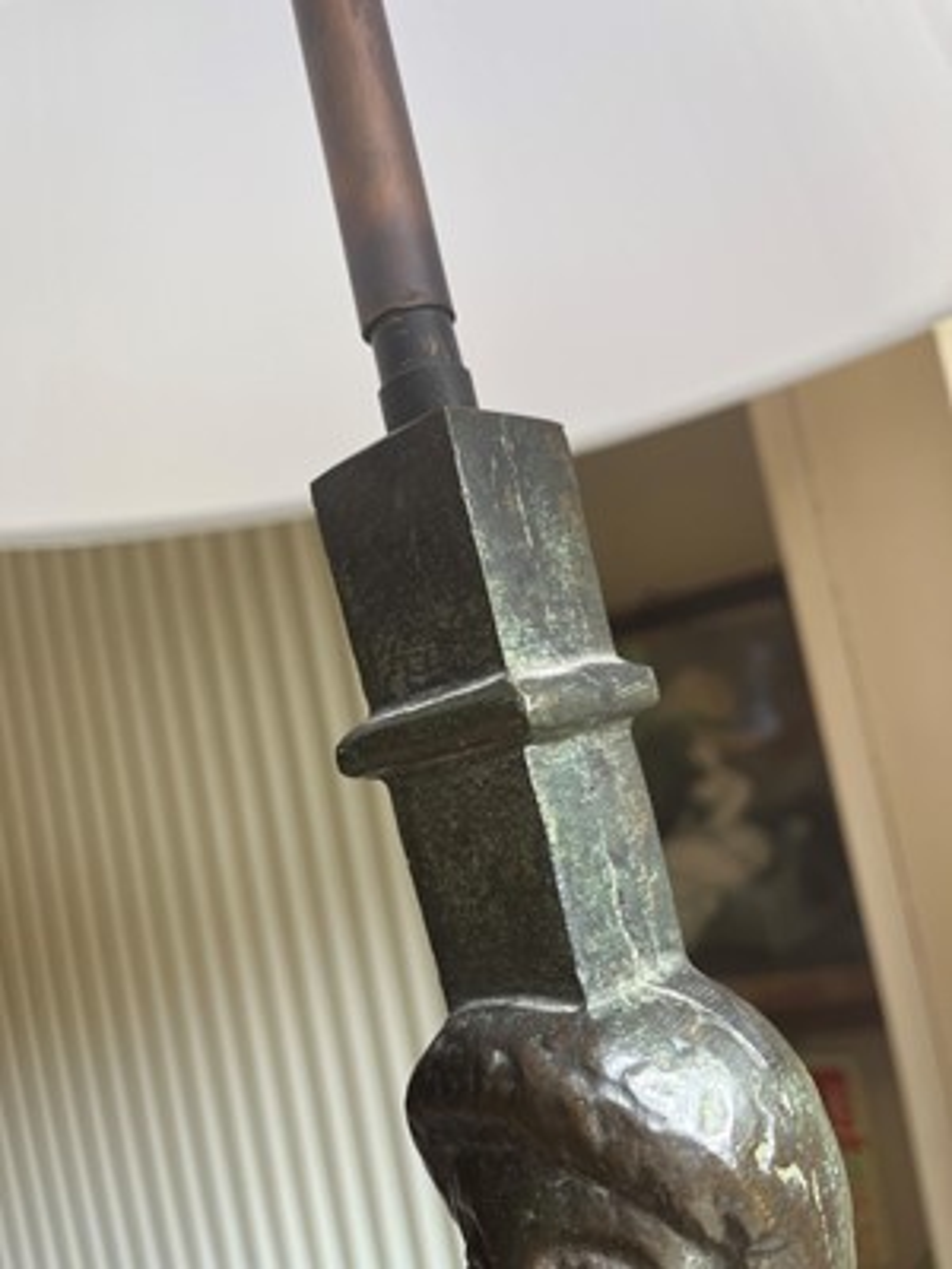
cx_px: 476
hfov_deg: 53.1
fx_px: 953
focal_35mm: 26
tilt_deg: +5.2
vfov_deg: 67.3
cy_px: 634
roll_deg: +12.1
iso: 50
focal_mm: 5.1
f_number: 1.6
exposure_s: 1/121
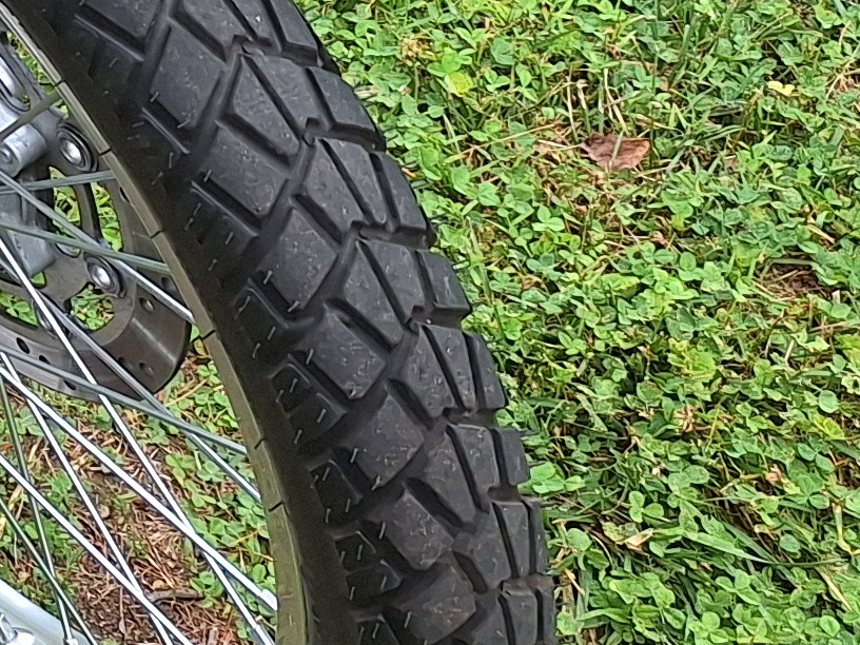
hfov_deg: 12.9
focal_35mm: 115
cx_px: -1224
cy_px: -720
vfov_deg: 11.4
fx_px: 2857
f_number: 1.8
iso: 40
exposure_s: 1/235
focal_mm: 5.54
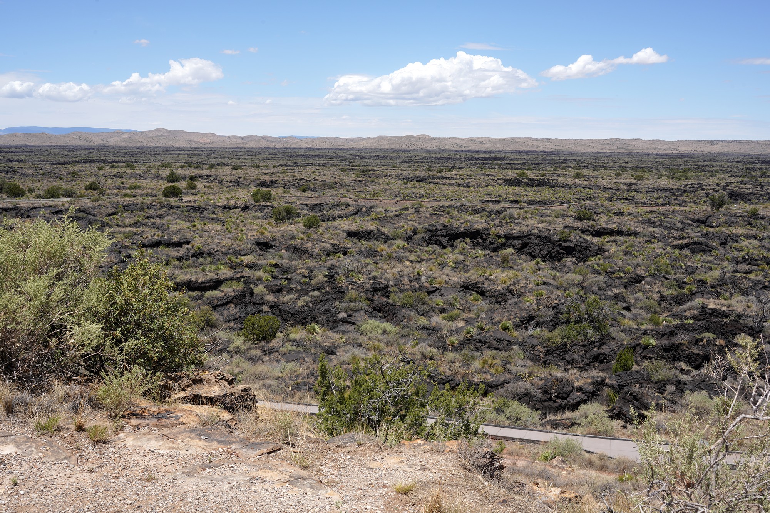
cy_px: 256
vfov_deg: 36.0
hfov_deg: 51.9
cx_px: 385
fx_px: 791
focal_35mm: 37
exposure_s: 1/100
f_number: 16
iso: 100
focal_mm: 37
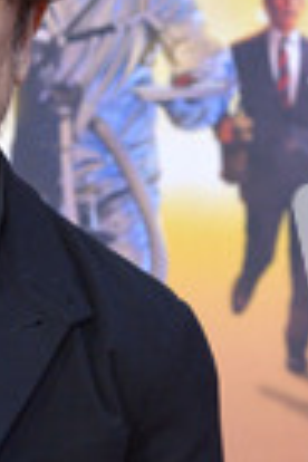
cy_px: 385
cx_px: -105
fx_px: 3349
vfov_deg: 7.9
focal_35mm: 261
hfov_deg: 5.2
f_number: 7.1
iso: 800
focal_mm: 90
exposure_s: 1/250
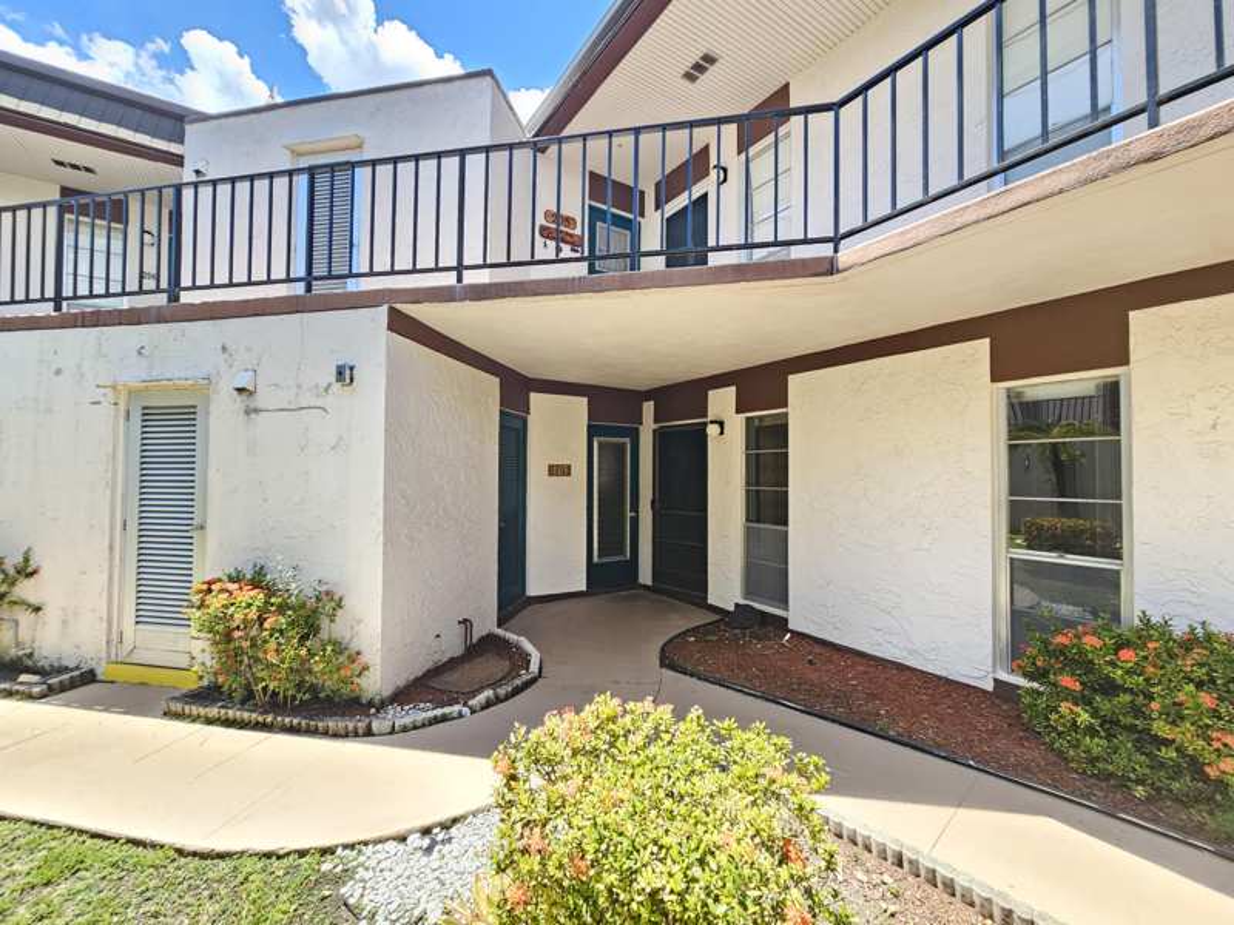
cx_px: 617
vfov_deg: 89.9
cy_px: 462
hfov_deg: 106.2
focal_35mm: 13
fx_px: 463
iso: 50
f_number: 2.2
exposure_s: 1/210
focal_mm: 2.2
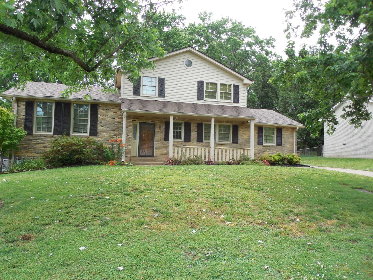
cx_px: 186
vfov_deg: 54.9
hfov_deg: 69.4
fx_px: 269
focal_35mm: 25
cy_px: 140
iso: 125
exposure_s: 1/200
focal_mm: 4.5
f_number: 3.3
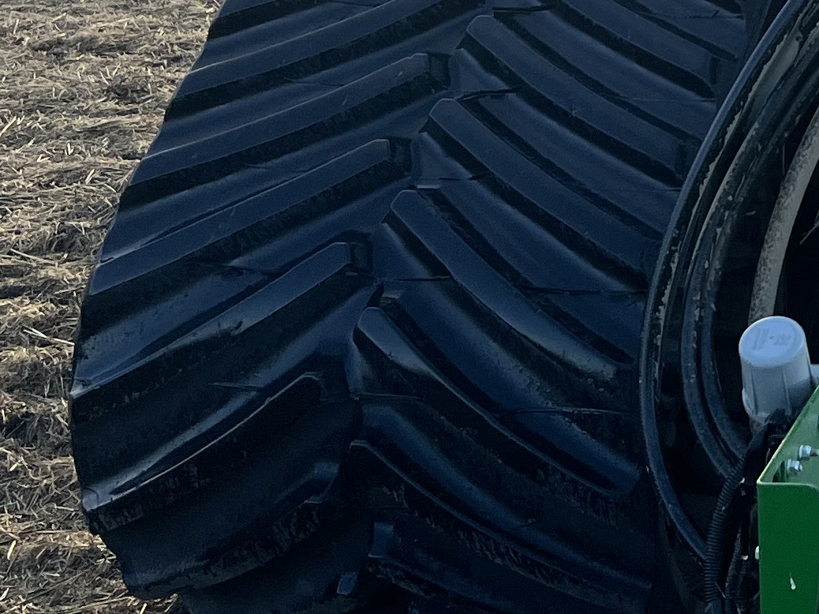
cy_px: -325
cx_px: 1187
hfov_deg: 17.7
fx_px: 2389
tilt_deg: -4.4
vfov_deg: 13.7
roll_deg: -1.7
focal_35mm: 101
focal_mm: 5.1
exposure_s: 1/804
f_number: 1.6
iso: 50
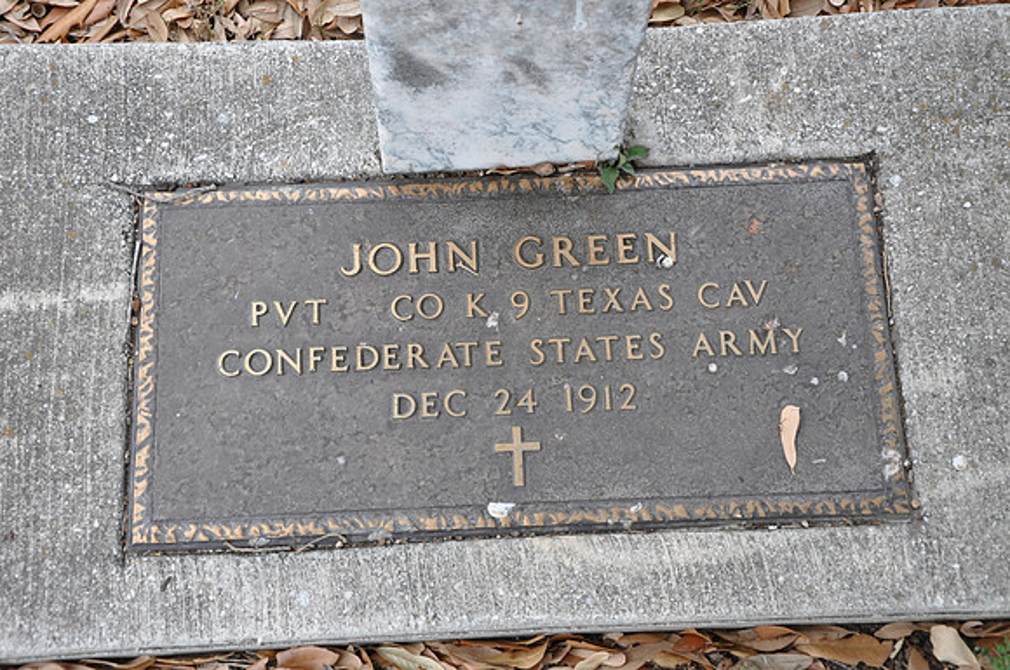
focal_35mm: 52
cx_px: 505
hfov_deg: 37.9
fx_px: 1471
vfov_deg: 25.7
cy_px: 335
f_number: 6.3
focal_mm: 35
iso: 200
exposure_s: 1/160
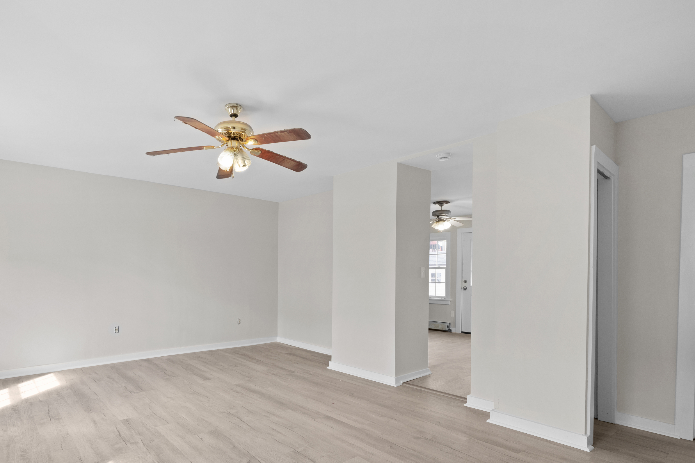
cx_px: 281
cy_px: 274
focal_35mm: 18
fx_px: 347
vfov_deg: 66.8
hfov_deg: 89.0
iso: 250
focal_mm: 14
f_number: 9
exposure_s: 1/20
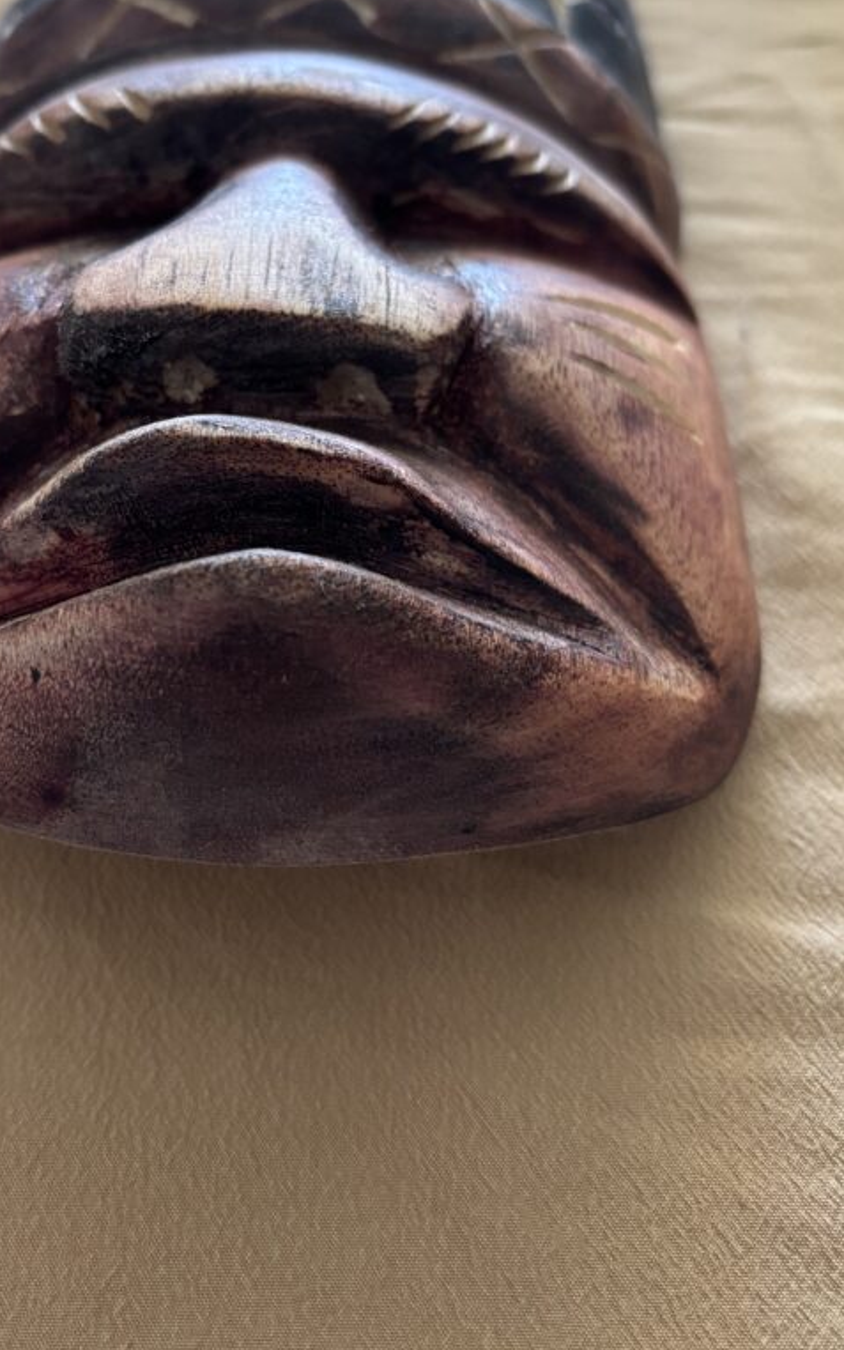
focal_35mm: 37
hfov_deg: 34.2
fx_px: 1361
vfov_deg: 52.3
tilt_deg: -47.4
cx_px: 295
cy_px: 529
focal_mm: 5.96
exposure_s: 1/60
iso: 400
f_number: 1.6
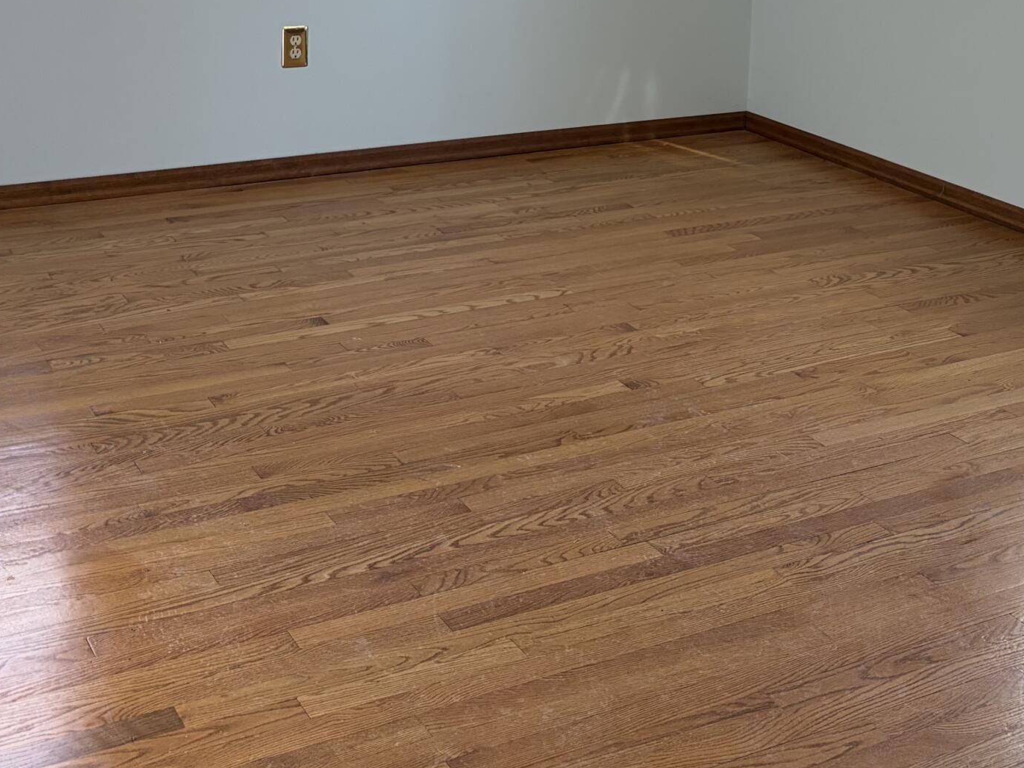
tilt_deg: -7.2
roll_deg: -2.0
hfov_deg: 34.2
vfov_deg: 24.6
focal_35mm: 56
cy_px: -40
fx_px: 1657
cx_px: 612
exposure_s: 1/133
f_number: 1.6
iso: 125
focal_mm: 5.96
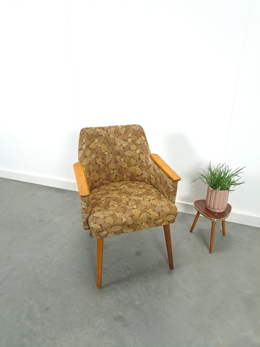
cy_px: 174
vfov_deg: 71.6
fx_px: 240
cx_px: 130
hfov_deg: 56.8
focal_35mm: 24
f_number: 1.8
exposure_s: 1/50
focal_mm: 5.23
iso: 400
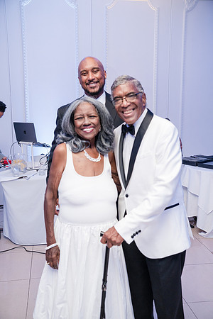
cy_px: 160
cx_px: 106
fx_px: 364
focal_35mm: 41
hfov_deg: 32.6
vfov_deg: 47.4
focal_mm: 41
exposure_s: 1/250
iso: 3200
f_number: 4
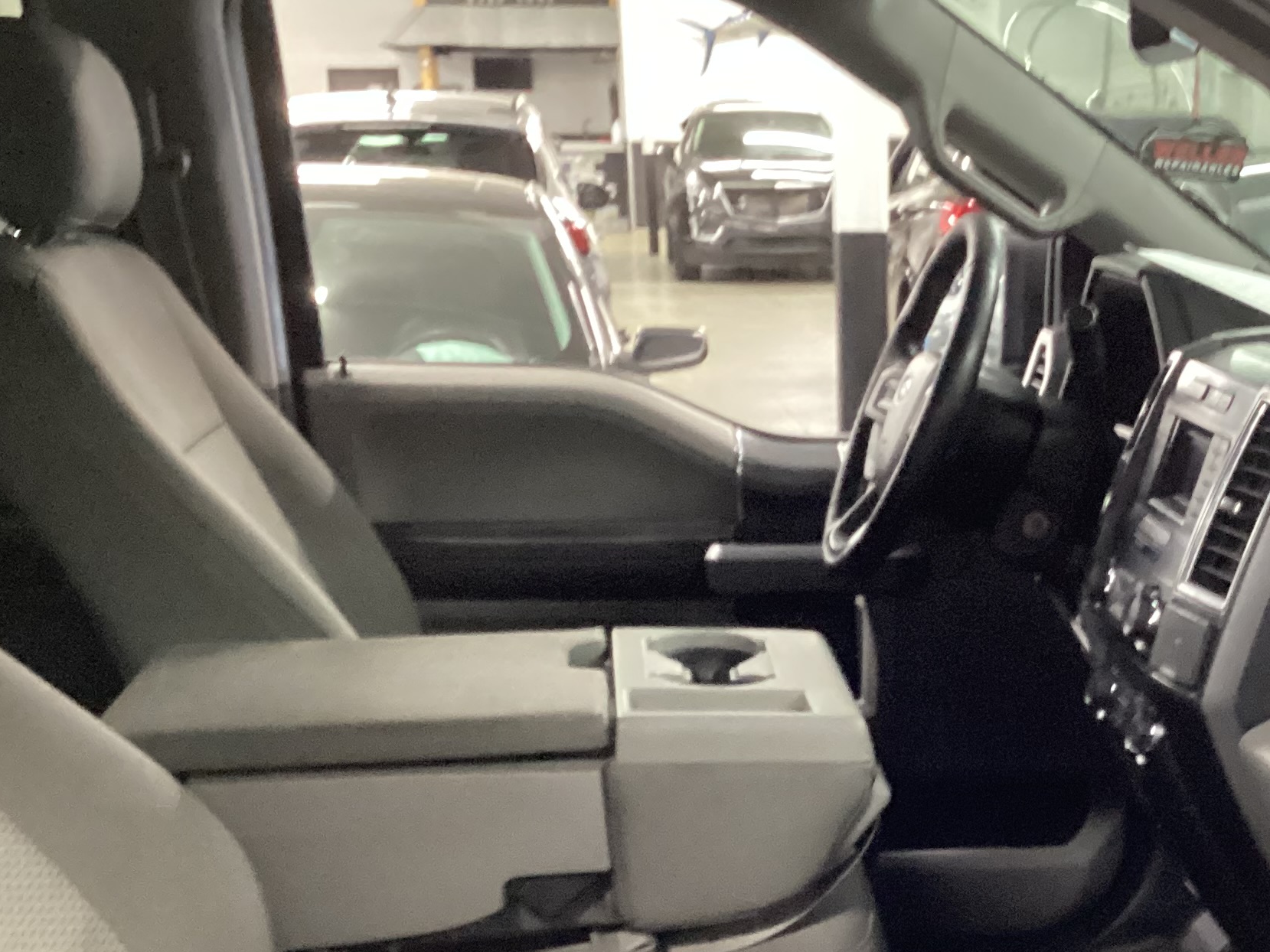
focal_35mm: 61
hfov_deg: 31.1
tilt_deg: -17.8
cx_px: 952
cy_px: 778
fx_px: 2238
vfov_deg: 23.6
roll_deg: +0.3
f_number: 2.4
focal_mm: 3.3
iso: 640
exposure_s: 1/25
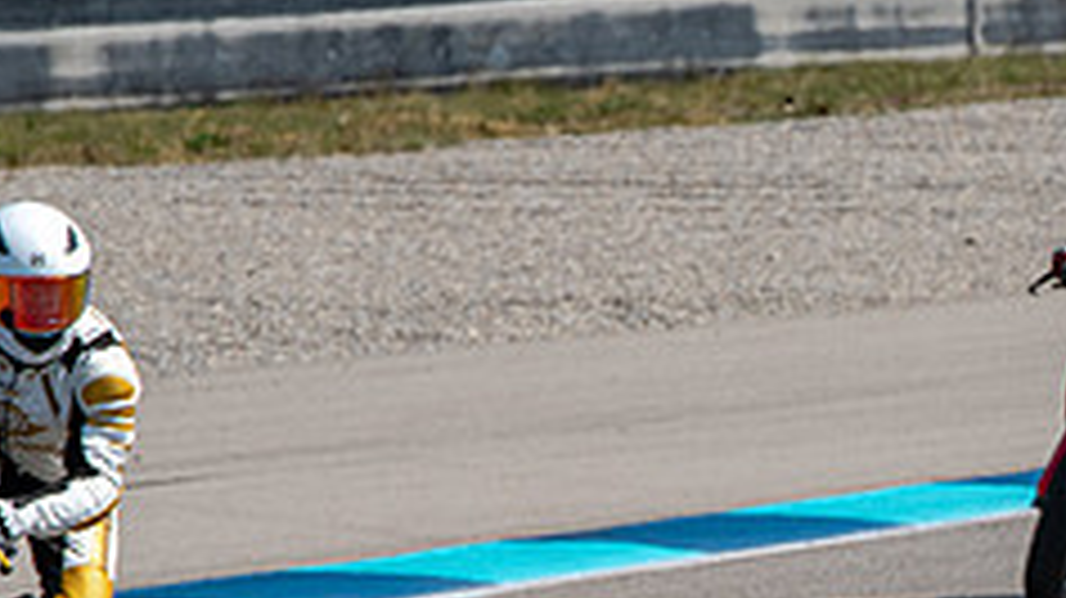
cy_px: 758
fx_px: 21329
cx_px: 1812
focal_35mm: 755
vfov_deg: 1.6
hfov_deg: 2.9
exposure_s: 1/800
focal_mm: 200
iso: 180
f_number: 9
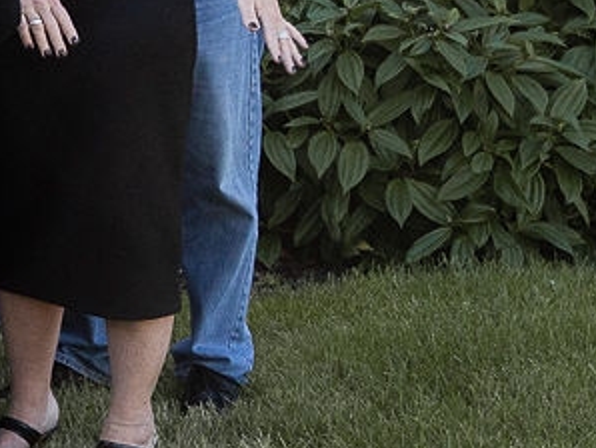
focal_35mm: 195
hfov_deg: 8.9
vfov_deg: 7.4
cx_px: -963
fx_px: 3360
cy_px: -311
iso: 500
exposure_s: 1/1000
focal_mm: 28.3
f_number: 4
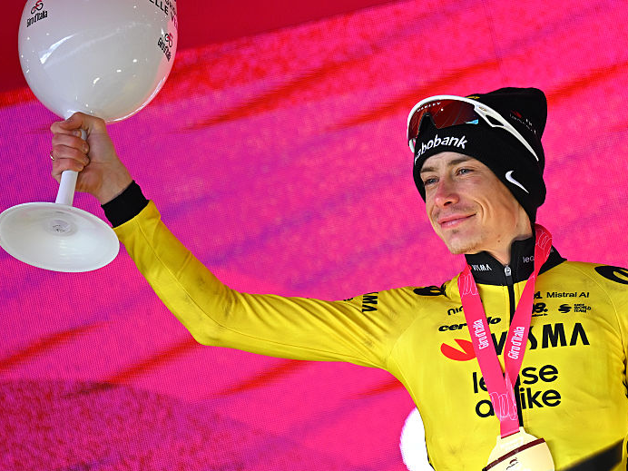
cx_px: 401
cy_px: 201
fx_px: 5805
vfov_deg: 4.6
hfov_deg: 6.2
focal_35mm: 320
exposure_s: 1/1000
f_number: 2.8
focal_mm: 150
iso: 500
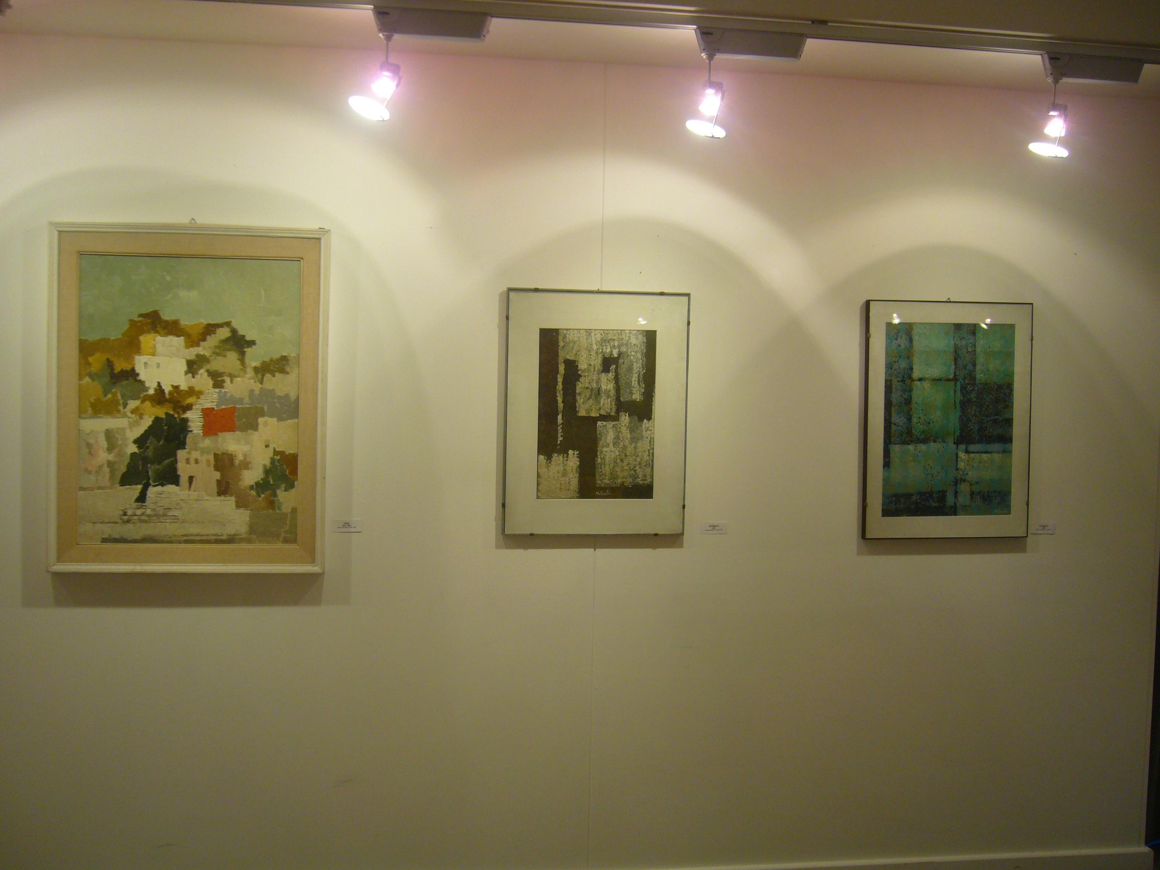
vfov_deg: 36.0
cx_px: 580
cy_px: 435
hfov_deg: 46.8
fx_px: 1340
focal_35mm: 40
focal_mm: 6.6
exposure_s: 1/20
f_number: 3
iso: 100
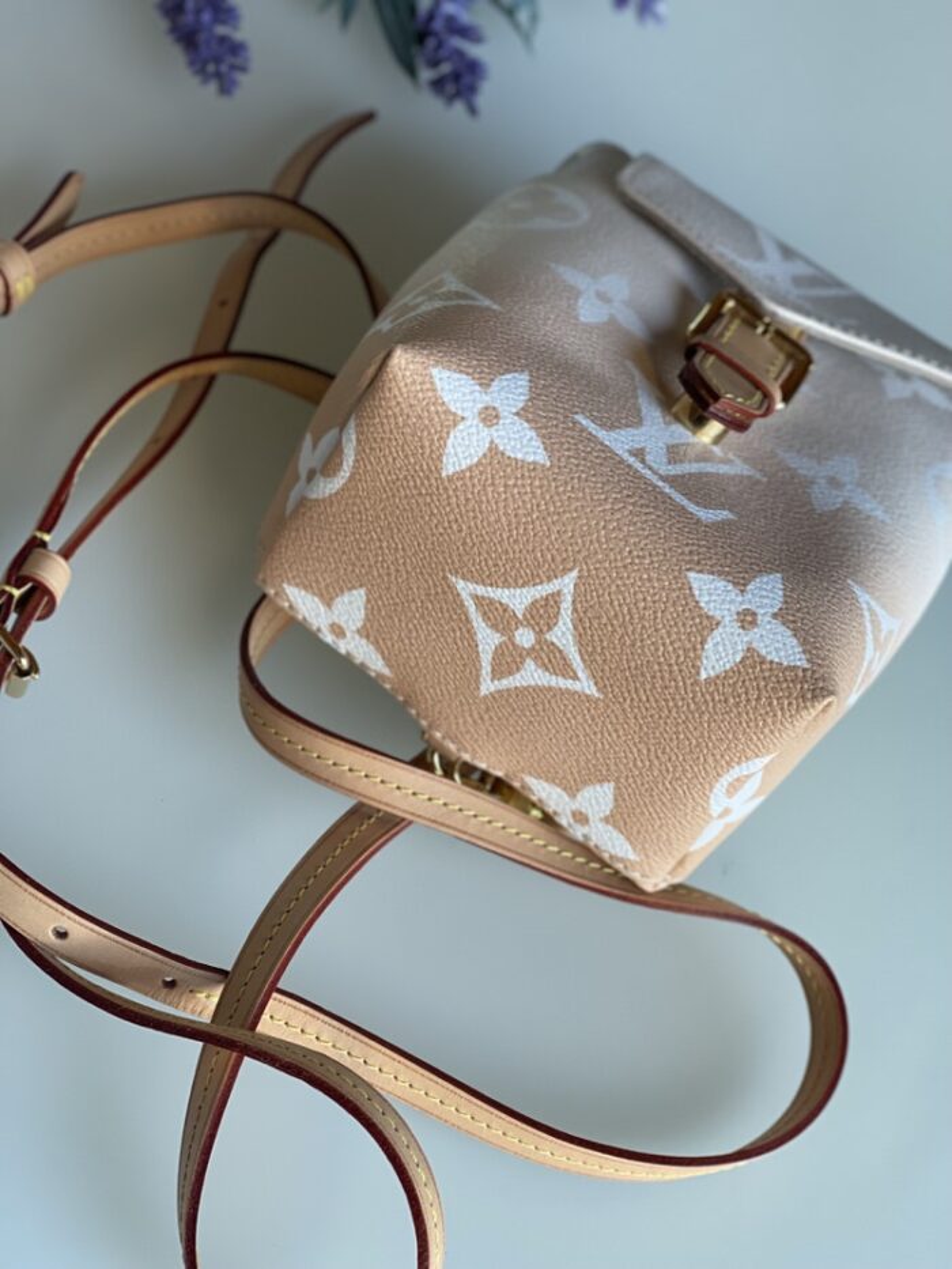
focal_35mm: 64
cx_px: 476
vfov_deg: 30.3
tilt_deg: -49.7
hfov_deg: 22.9
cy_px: 634
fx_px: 2346
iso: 100
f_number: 2.2
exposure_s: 1/121
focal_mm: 7.5
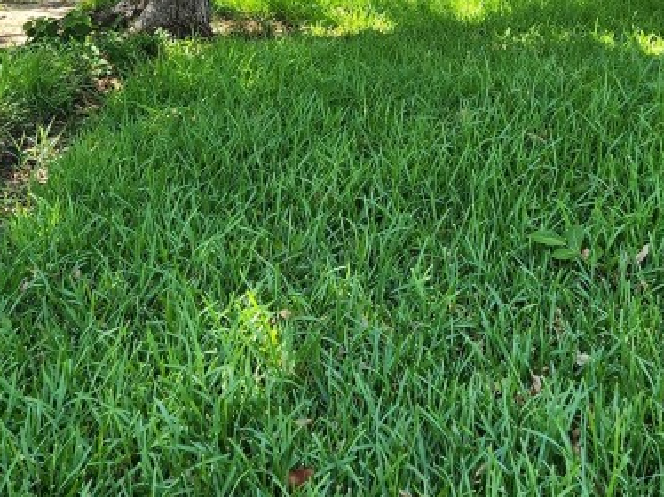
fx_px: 1208
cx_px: 371
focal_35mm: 63
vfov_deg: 22.1
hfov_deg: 30.7
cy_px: -36
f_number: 1.8
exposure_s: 1/180
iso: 20
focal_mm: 5.4
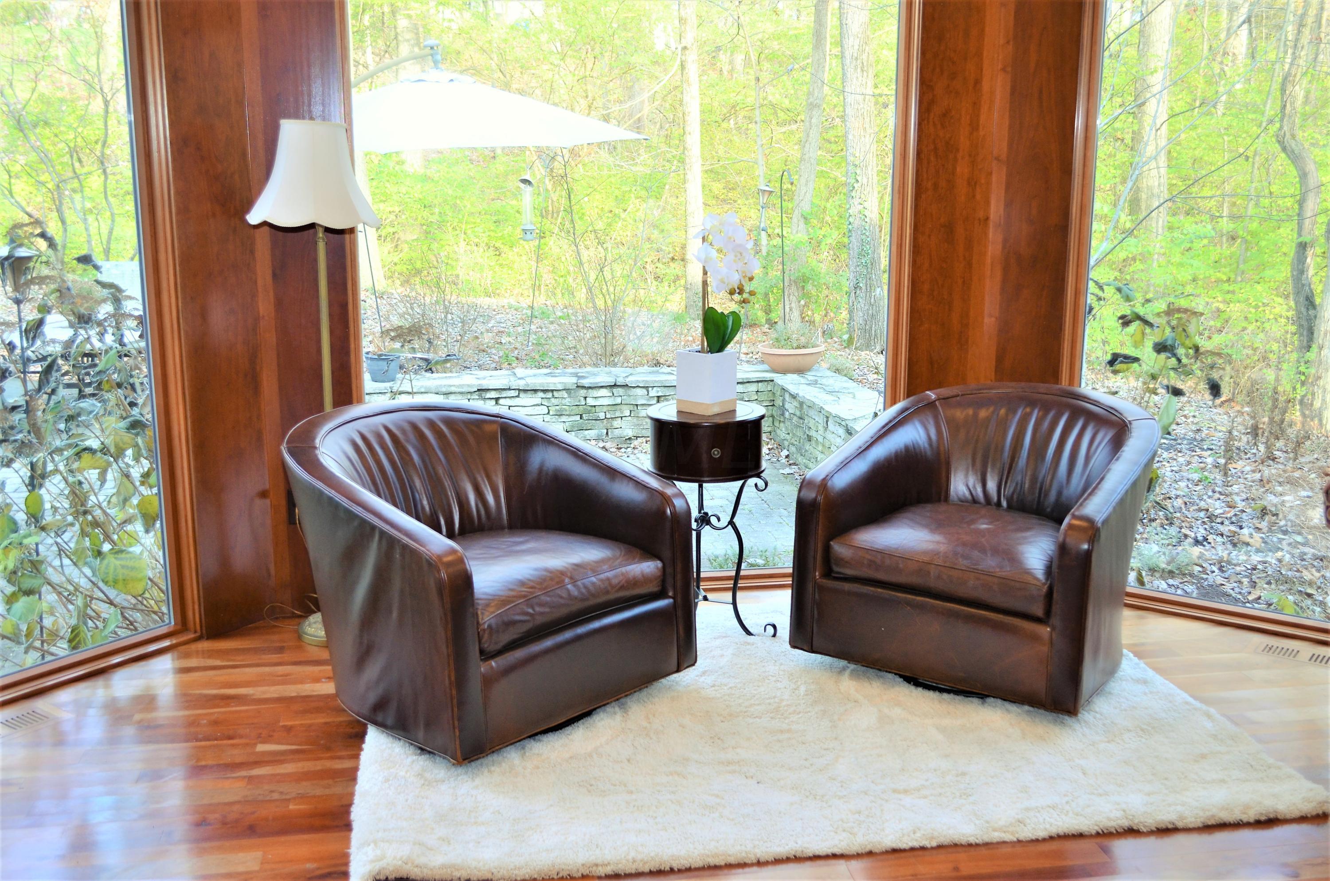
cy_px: 440
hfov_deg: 53.2
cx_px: 665
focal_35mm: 36
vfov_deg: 36.7
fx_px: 1327
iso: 400
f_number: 4
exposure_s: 1/60
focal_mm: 24
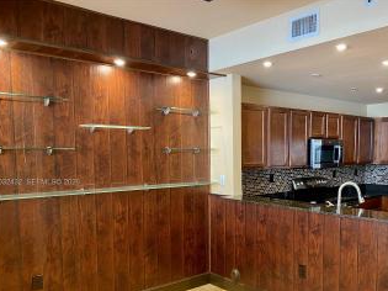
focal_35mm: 33
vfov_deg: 42.6
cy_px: 182
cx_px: 230
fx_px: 370
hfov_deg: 55.0
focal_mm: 4.25
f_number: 1.8
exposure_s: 1/60
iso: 250
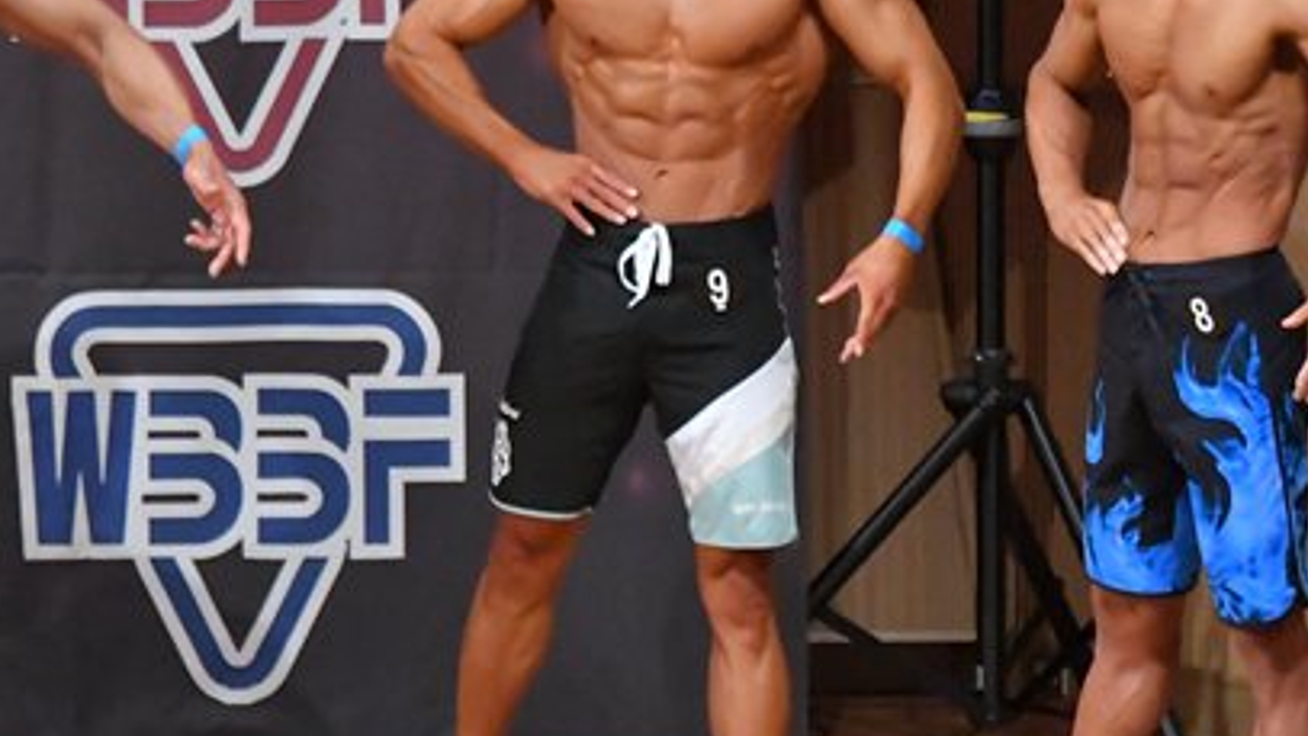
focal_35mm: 508
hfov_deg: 4.2
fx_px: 17620
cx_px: 1014
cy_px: 366
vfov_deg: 2.4
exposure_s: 1/400
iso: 11400
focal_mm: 170
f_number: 5.6
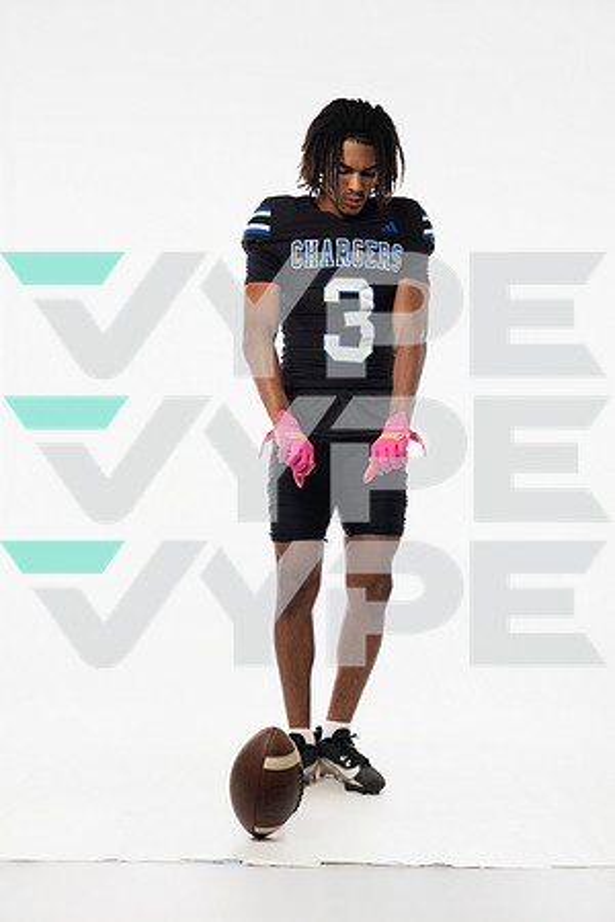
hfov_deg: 28.6
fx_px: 1204
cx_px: 308
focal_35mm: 47
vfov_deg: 41.9
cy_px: 461
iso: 640
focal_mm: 47
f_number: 5.6
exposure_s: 1/250
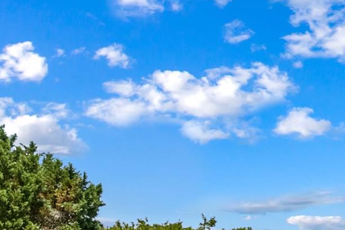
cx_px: 425
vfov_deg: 16.6
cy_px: 358
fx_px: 709
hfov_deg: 24.5
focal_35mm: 74
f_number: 2.8
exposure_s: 1/1500
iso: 110
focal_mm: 8.38
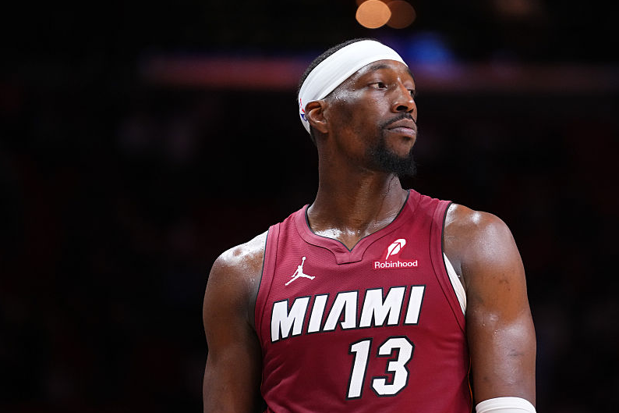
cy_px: 215
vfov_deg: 5.3
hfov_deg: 8.0
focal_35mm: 258
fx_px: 4435
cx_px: 398
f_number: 2.8
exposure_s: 1/1600
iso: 4000
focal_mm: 200
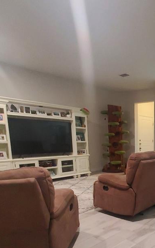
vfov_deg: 65.9
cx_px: 174
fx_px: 182
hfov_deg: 37.8
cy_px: 172
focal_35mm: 27
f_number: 2.2
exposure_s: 1/40
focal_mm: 1.8
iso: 500
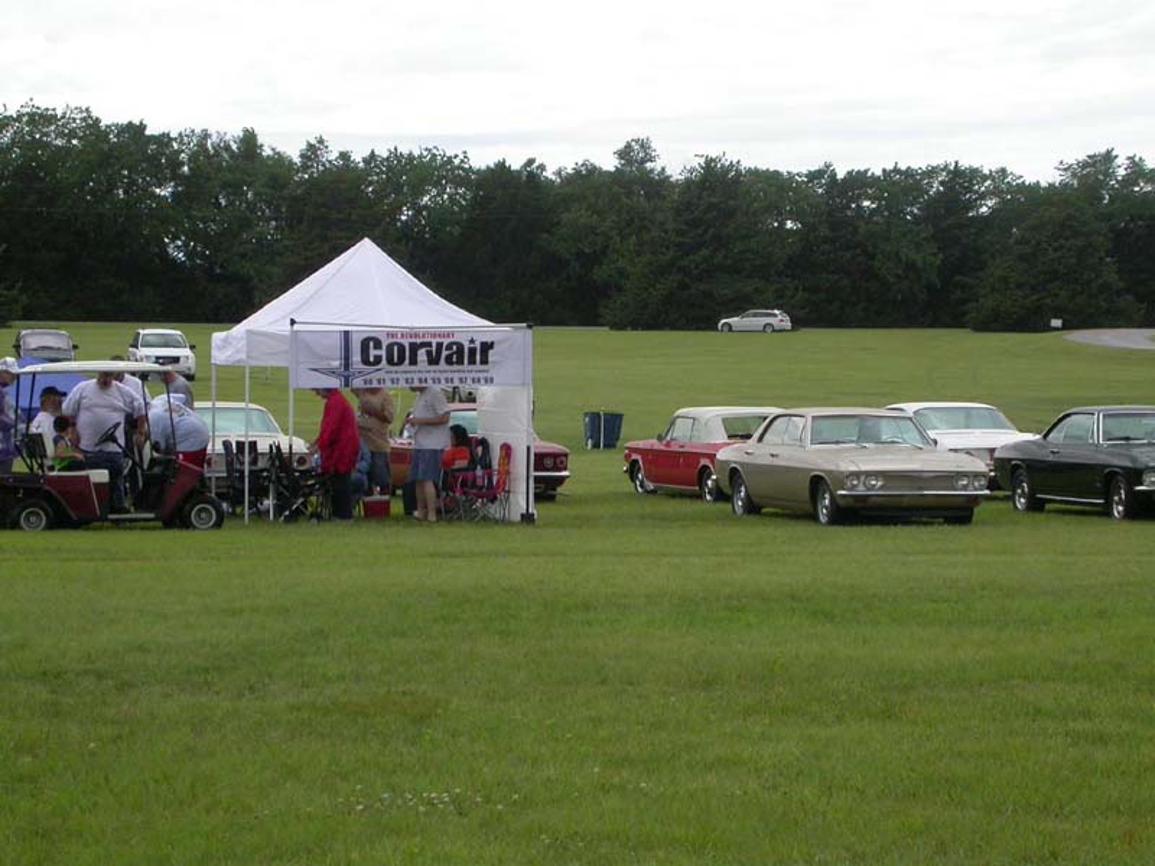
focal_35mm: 109
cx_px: 578
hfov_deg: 18.0
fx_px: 3637
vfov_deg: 13.6
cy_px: 433
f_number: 5.3
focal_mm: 22.6
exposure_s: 1/294
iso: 100
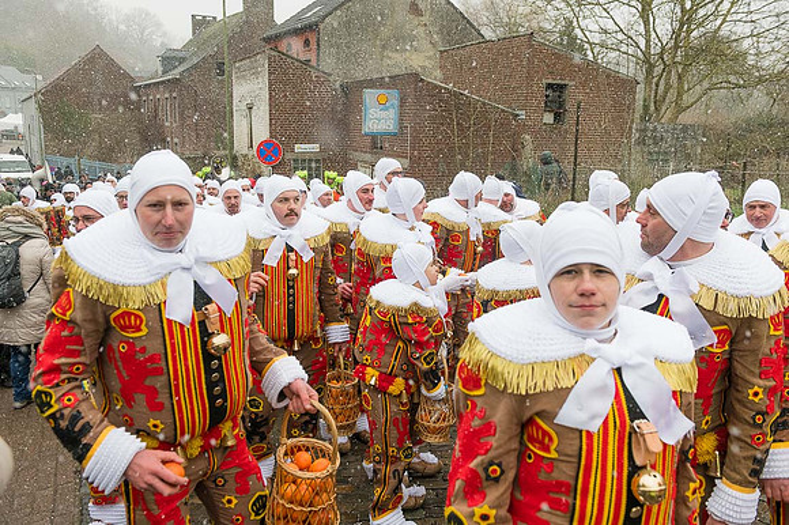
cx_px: 394
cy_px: 262
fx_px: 701
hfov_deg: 58.7
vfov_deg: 41.1
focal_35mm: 32
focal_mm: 32
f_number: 5.6
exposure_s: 1/320
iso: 1600
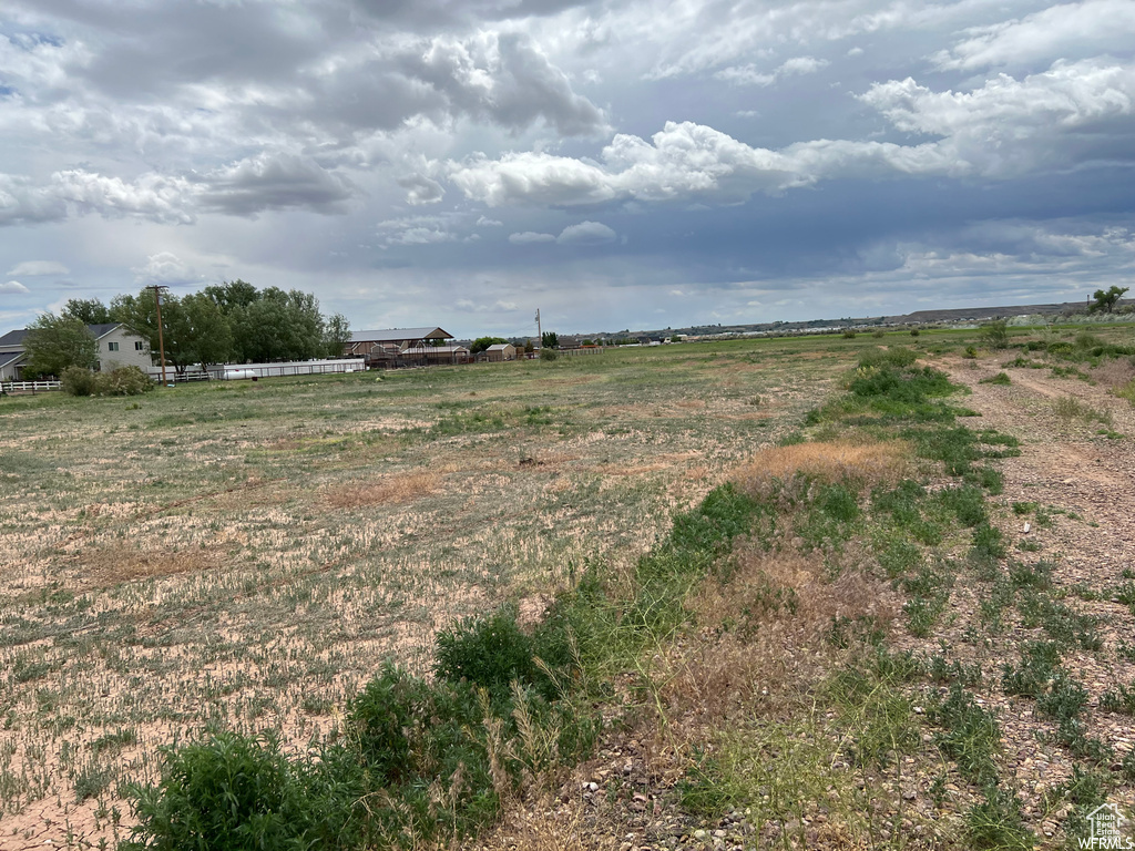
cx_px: 568
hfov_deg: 67.3
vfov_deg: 53.1
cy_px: 426
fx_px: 852
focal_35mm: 26
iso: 50
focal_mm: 5.7
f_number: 1.5
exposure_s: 1/6993
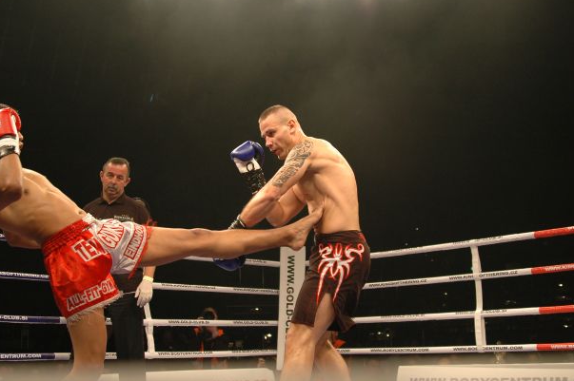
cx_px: 276
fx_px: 701
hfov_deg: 44.5
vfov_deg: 30.5
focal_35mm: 44
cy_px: 187
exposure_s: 1/500
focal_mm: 28
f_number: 2.8
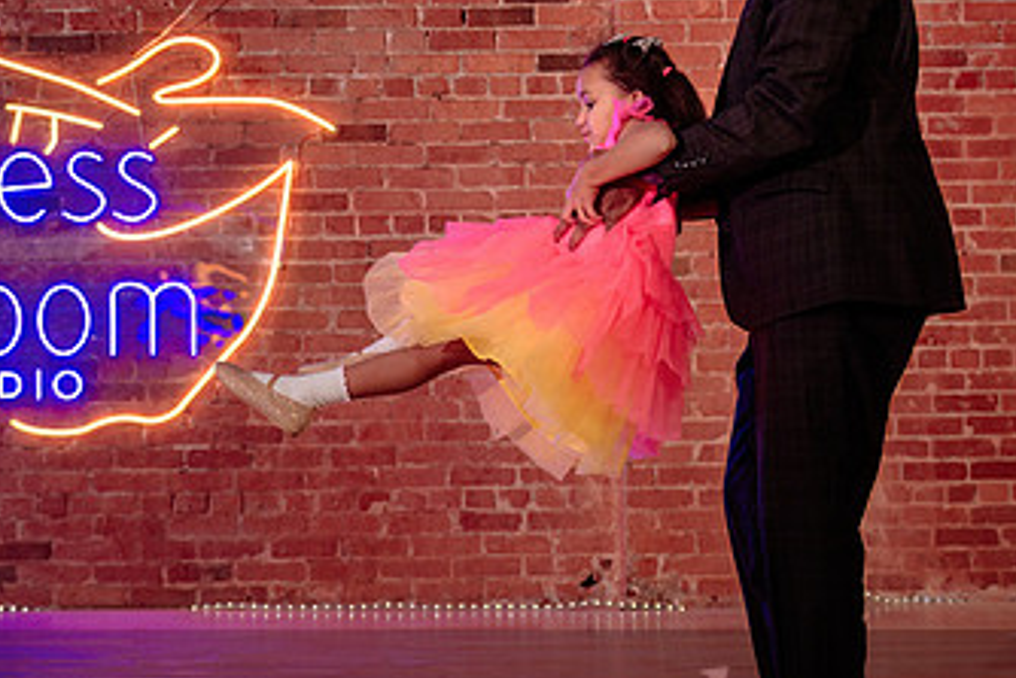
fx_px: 2033
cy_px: 291
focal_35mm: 72
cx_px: 279
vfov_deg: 18.9
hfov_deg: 27.7
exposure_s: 1/250
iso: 500
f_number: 2
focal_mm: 28
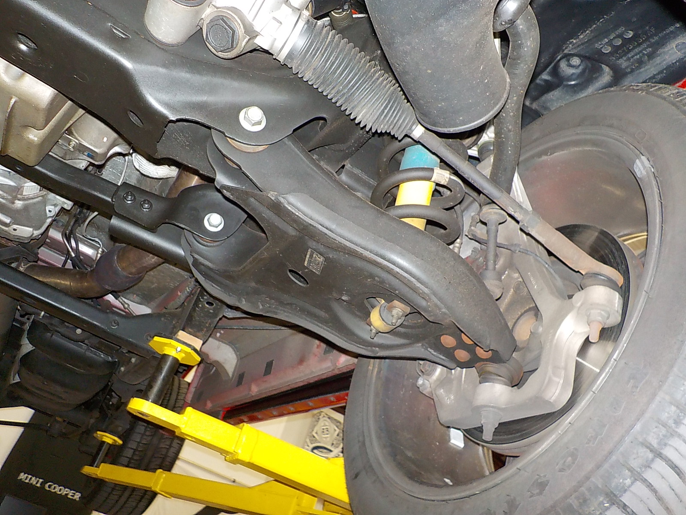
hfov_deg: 60.0
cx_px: 343
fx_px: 595
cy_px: 258
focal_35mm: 30
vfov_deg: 46.8
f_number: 3.3
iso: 250
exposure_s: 1/30
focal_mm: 4.1
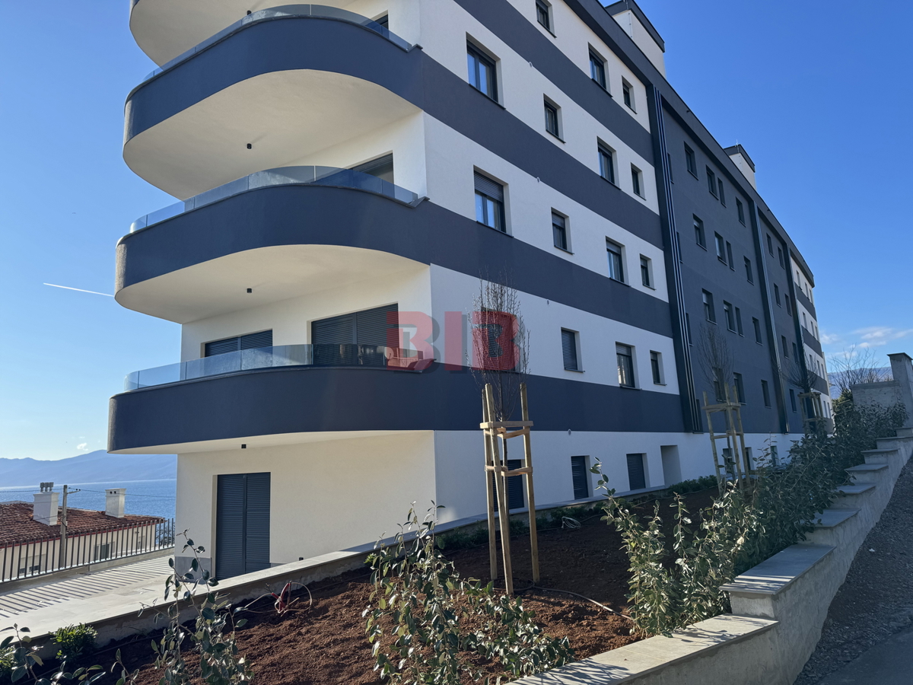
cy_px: 342
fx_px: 633
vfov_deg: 56.8
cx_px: 456
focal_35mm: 24
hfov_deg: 71.6
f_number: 1.78
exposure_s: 1/2041
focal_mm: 6.76
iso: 80
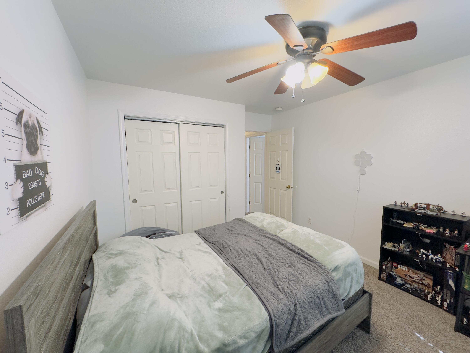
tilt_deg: -5.6
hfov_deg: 102.1
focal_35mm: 14
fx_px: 190
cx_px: 235
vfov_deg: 85.7
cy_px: 176
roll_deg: +0.2
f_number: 2.2
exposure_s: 1/60
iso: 250
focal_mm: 2.22
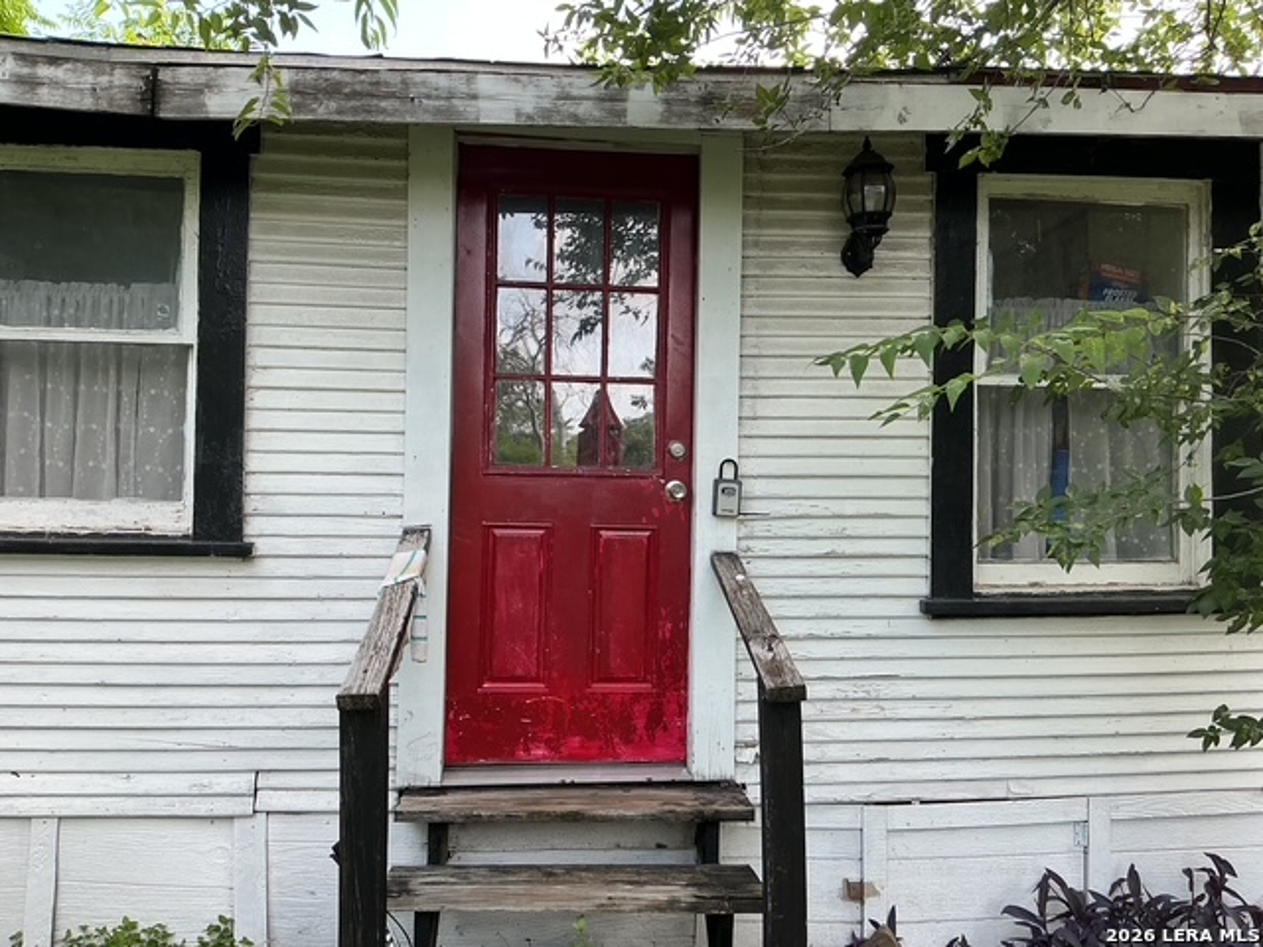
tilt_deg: +1.5
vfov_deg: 48.2
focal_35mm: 29
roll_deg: -1.2
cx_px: 632
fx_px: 1058
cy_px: 474
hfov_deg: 61.7
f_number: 1.8
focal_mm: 3
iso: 20
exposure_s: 1/140
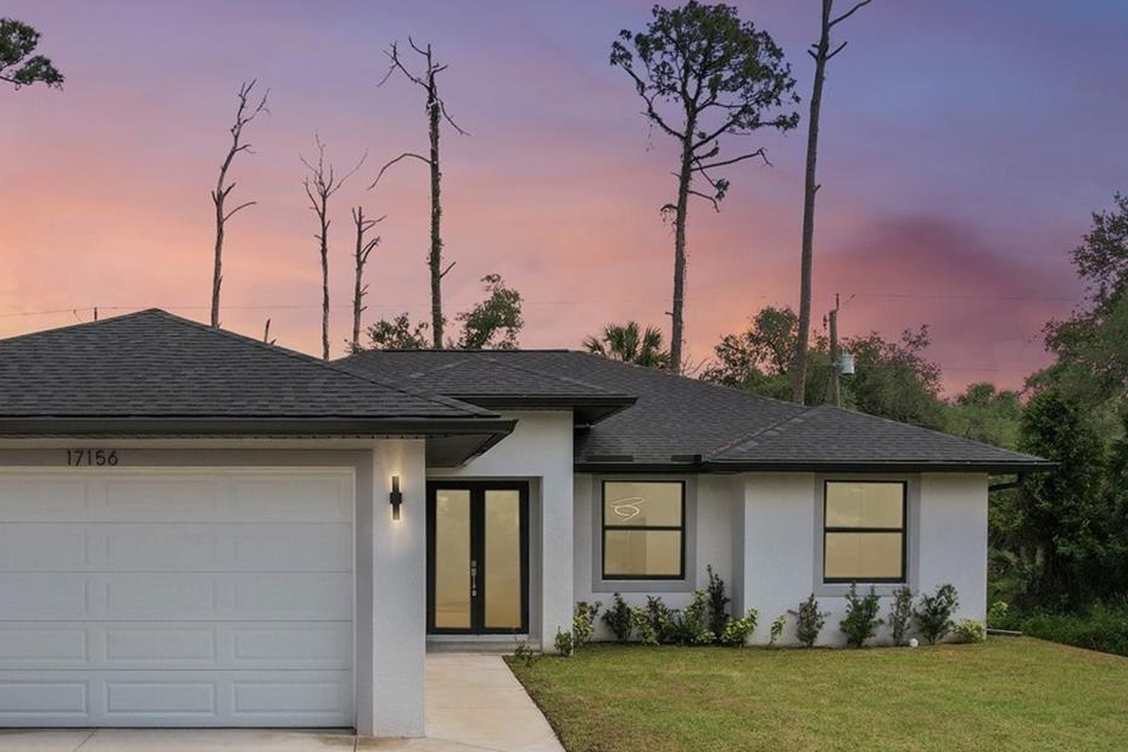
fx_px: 1190
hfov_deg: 50.3
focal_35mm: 38
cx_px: 437
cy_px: 542
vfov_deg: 34.5
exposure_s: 1/160
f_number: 2.8
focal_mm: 8.38
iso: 100
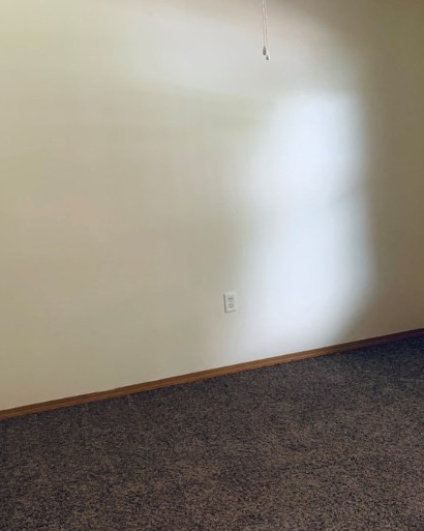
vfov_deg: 47.5
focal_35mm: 38
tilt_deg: -5.1
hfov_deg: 39.1
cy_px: 197
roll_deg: +3.7
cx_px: 238
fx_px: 596
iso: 400
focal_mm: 4.25
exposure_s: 1/42
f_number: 1.8
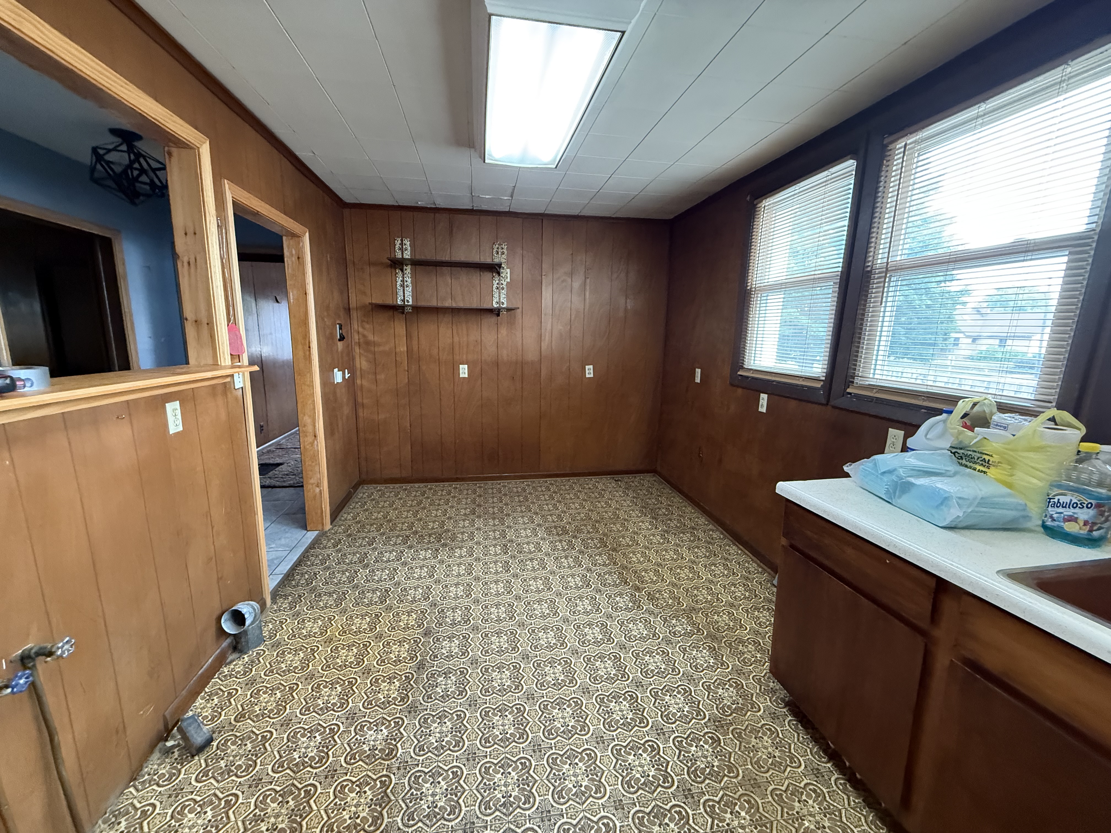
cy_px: 416
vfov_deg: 85.7
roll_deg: -2.4
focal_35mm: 14
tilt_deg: -7.5
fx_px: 449
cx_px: 556
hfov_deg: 102.1
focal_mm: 2.22
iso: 640
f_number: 2.2
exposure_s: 1/60
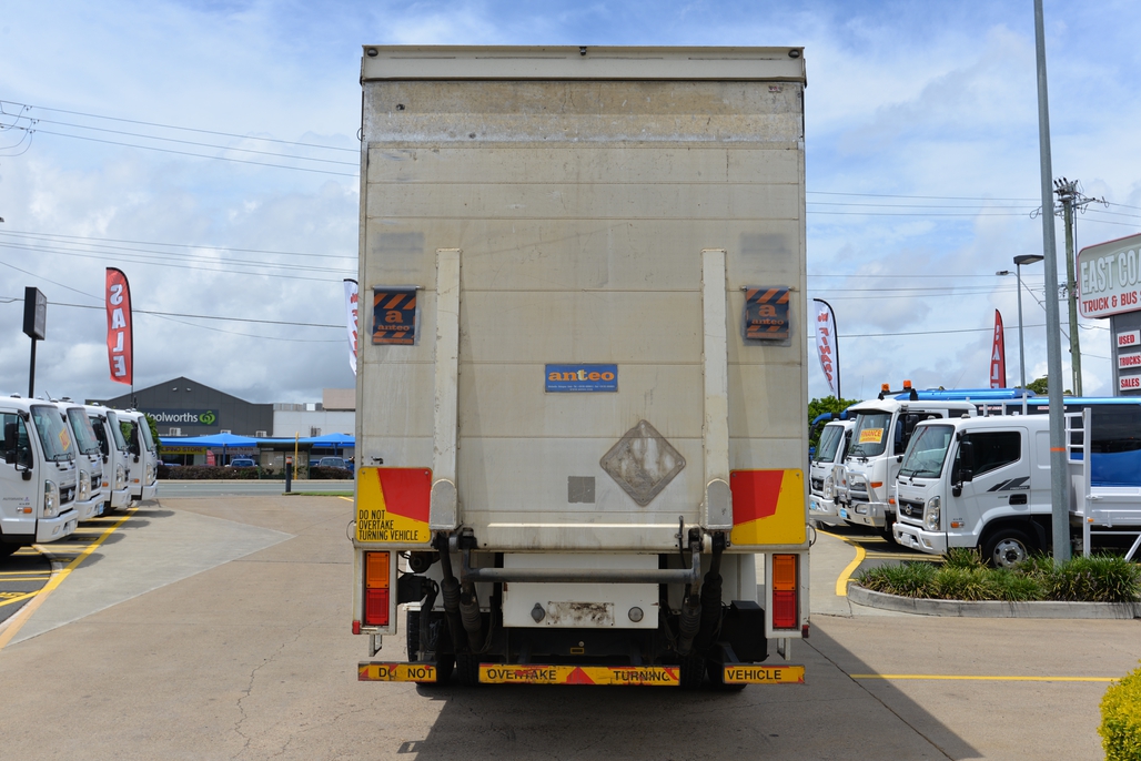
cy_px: 380
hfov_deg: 54.4
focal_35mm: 35
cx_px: 570
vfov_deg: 37.9
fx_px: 1110
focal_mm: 35
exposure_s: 1/320
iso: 100
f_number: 9
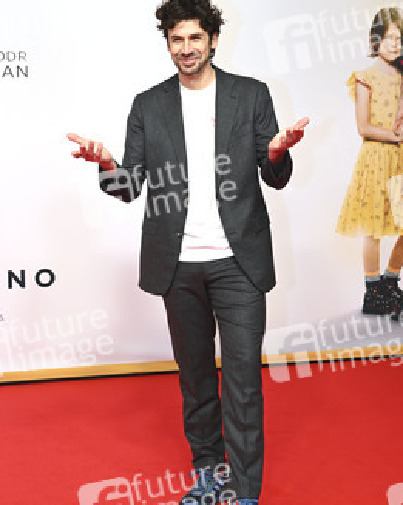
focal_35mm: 62
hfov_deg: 24.6
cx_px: 202
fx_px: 926
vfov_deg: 30.5
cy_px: 269
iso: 640
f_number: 5
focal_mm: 54
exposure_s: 1/125
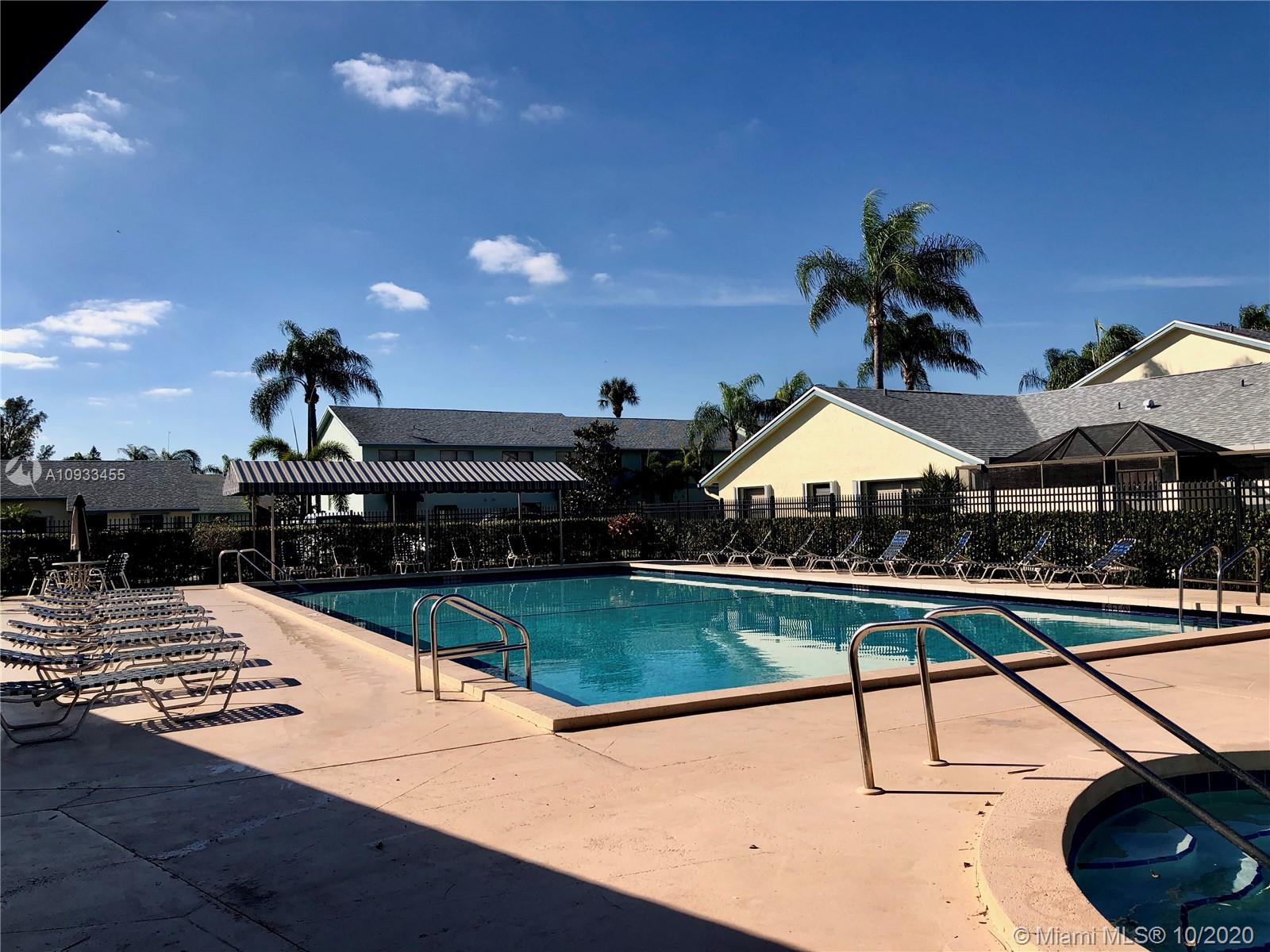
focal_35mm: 28
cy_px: 476
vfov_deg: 49.7
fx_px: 1027
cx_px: 635
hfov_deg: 63.4
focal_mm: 3.99
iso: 20
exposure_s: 1/2558
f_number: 1.8
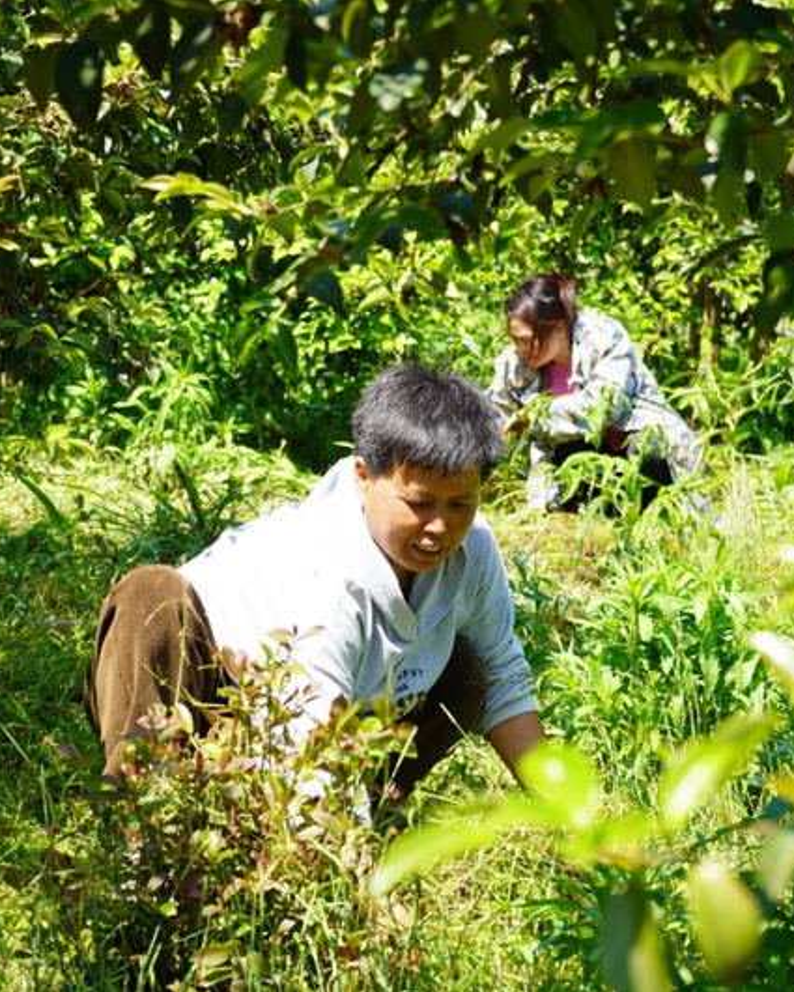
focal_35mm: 99
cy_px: 496
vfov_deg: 19.4
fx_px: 2907
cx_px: 389
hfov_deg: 15.6
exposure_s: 1/100
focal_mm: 70
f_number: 7.1
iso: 100
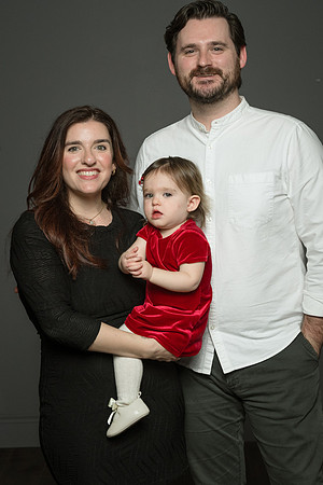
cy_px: 242
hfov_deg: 13.0
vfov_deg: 19.5
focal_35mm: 105
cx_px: 166
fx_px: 1413
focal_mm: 70
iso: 400
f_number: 9
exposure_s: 1/160
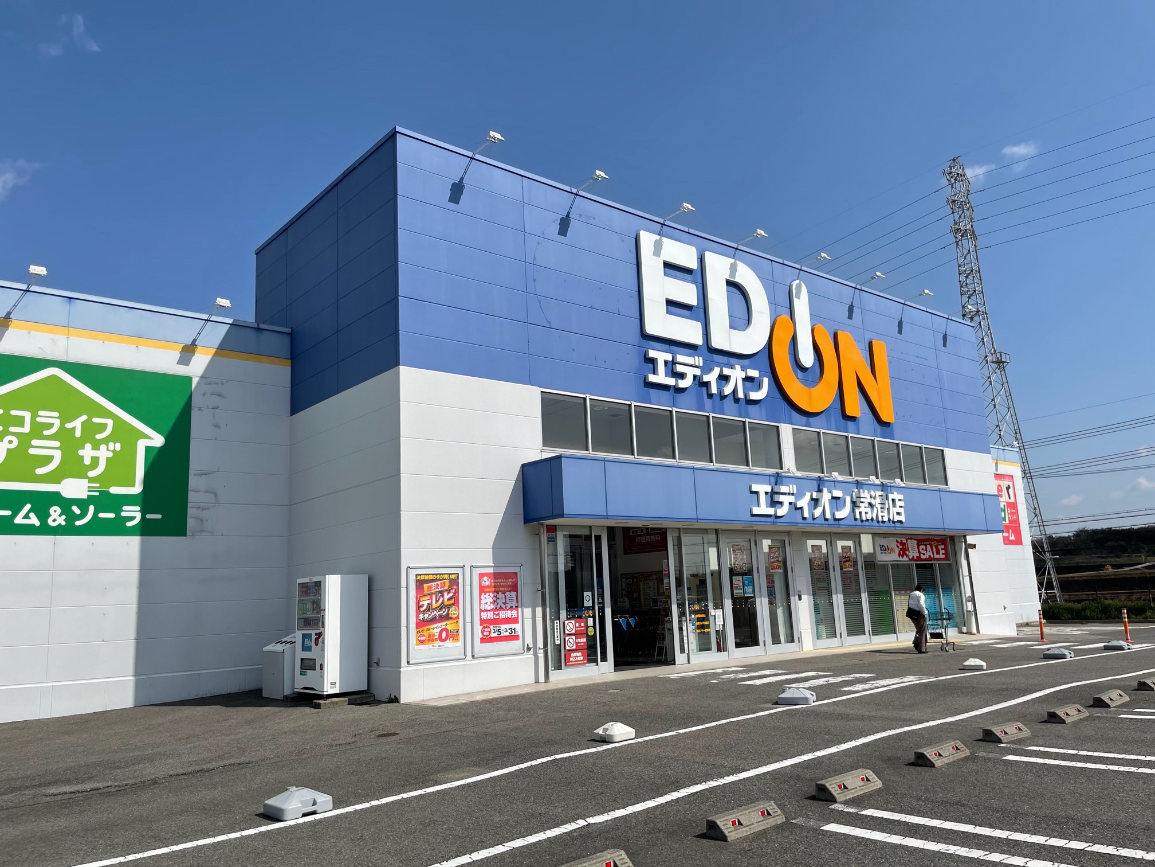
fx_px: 868
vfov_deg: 53.1
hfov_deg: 67.3
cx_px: 578
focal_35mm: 26
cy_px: 434
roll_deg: +2.2
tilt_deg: +11.4
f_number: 1.6
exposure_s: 1/6897
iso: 32
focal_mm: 4.2
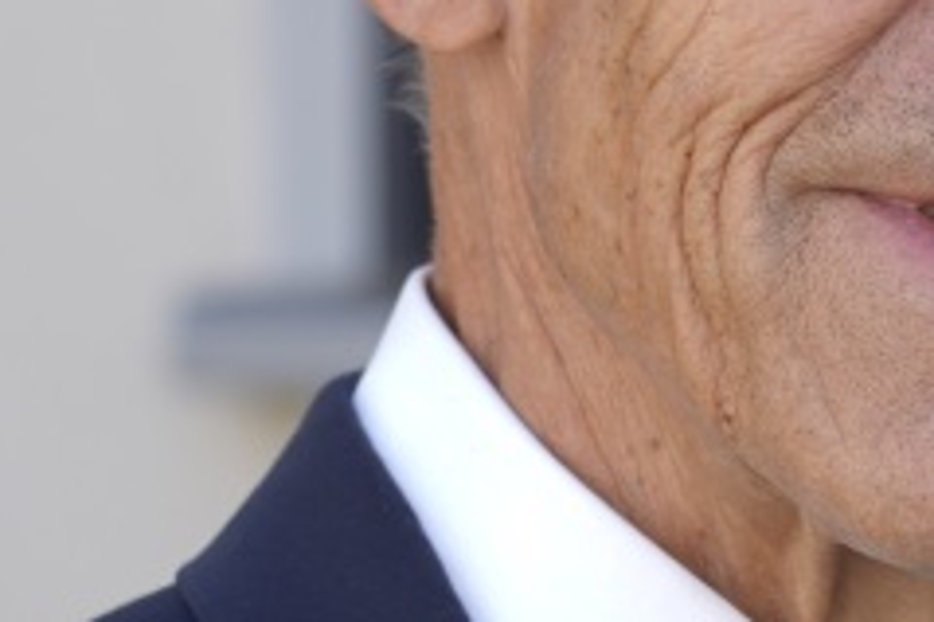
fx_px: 5159
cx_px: 842
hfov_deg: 10.3
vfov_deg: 6.8
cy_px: -225
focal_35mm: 199
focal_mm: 62
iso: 80
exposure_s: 1/100
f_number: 5
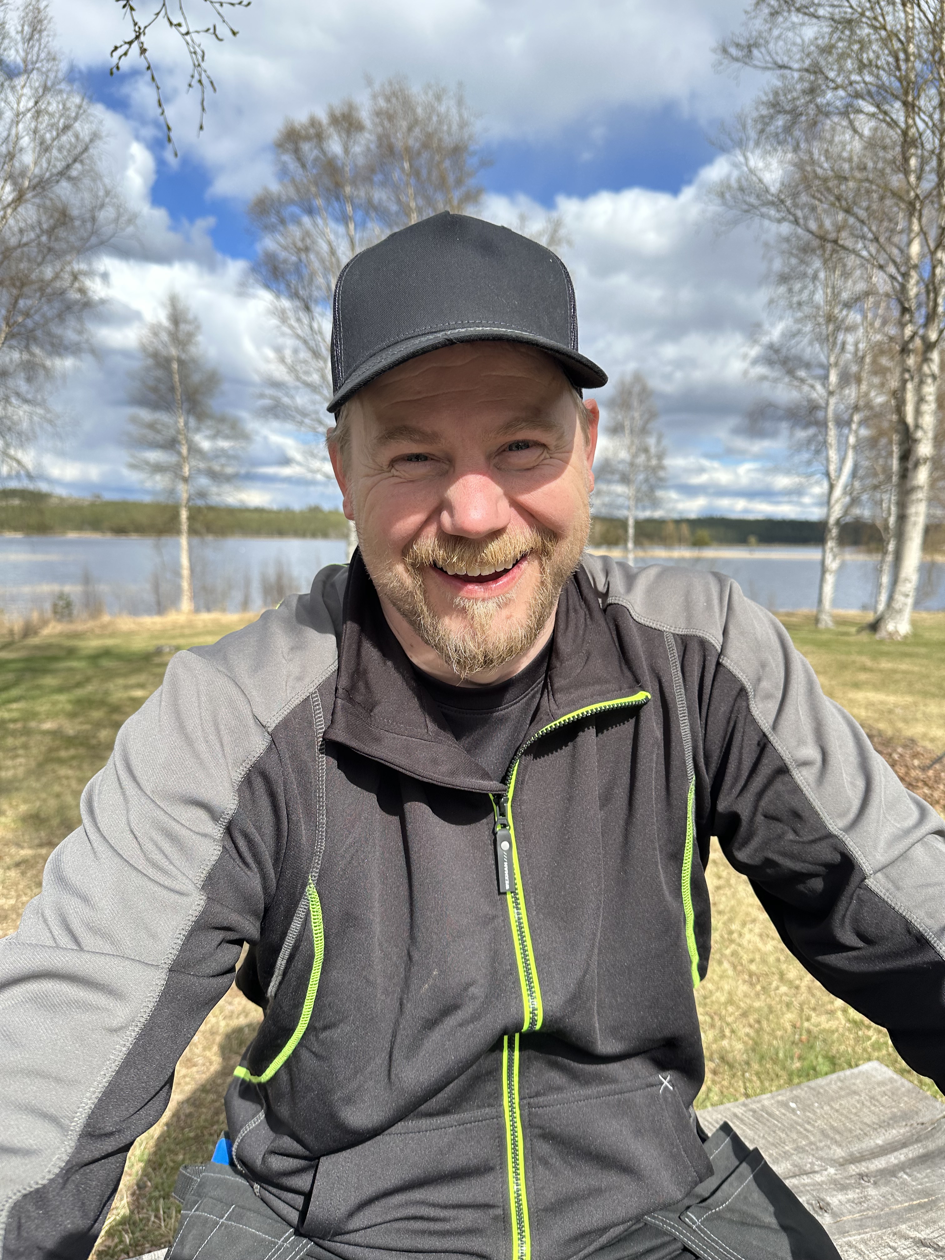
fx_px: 874
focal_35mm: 24
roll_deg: -1.2
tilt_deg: -6.6
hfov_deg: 56.8
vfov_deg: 71.6
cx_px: 472
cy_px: 630
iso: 80
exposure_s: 1/3155
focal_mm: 6.86
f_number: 1.78
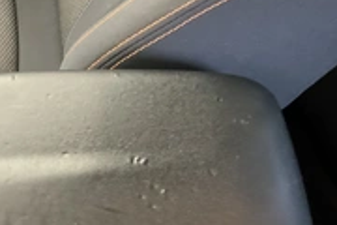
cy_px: 253
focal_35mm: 67
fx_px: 627
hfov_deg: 28.5
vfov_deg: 19.4
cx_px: 15
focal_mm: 3
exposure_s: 1/30
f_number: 1.8
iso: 320
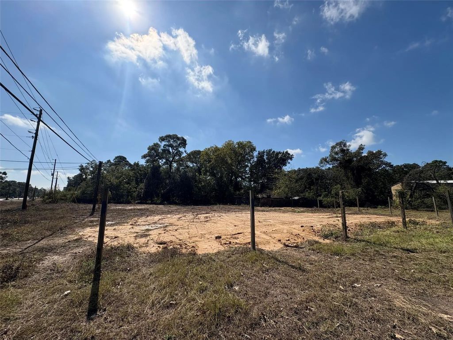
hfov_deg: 102.1
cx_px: 226
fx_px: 183
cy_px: 170
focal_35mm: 14
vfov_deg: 85.7
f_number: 2.2
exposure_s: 1/3106
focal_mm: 2.22
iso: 50
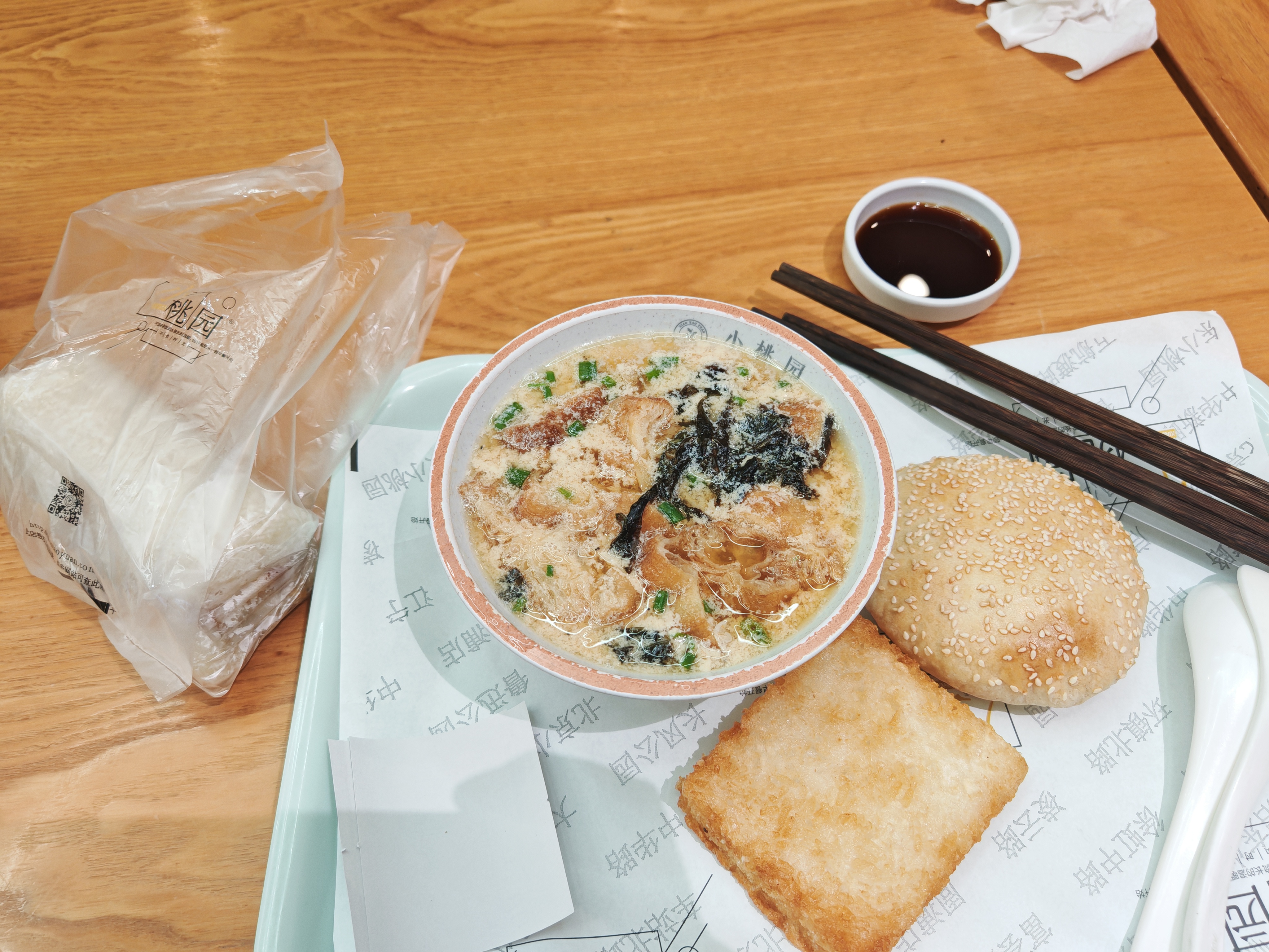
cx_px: 634
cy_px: 476
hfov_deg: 65.3
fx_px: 990
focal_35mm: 27
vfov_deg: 51.4
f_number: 1.9
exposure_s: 1/100
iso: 320
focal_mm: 6.67
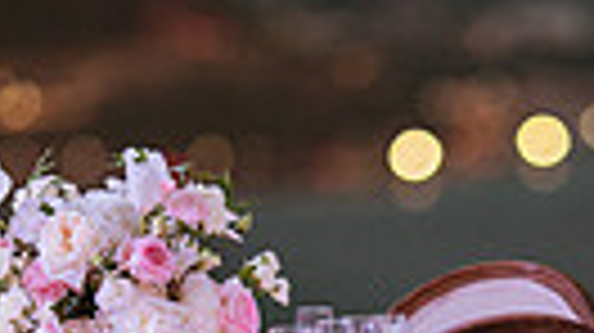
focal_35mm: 621
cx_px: 522
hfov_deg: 3.5
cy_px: 423
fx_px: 9773
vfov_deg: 2.0
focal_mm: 135
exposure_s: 1/160
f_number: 1.8
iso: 500
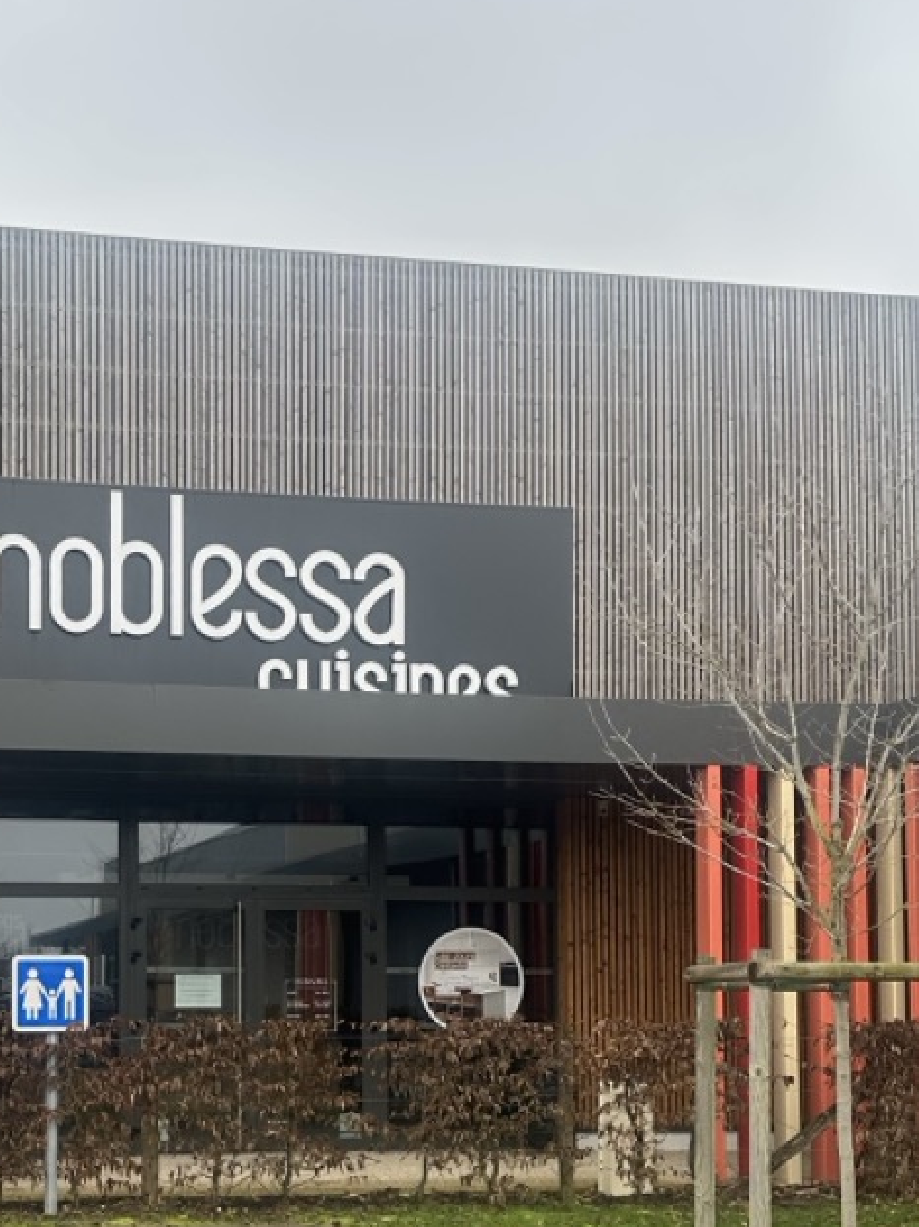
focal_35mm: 49
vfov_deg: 38.0
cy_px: 910
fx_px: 1735
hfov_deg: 28.9
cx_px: 158
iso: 64
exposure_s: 1/167
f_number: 1.78
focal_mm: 6.86
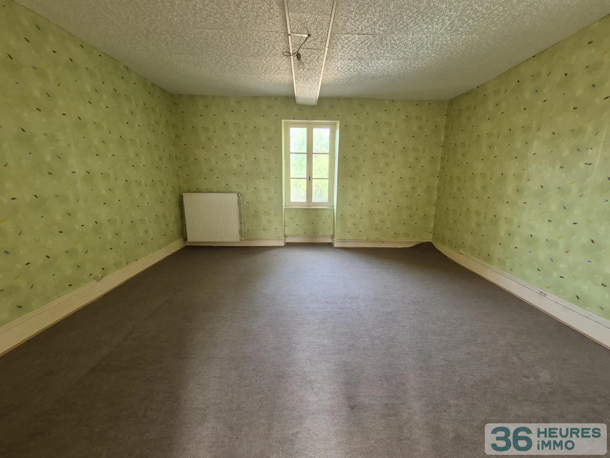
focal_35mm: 13
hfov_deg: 106.2
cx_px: 305
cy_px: 229
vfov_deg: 89.9
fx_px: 229
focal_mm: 1.74
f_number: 2.2
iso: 160
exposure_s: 1/50
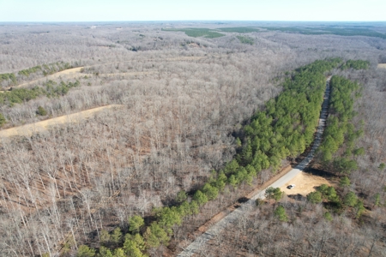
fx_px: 236
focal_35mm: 22
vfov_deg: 57.2
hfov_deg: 78.6
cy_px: 128
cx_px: 193
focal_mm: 8.38
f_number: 2.8
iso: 100
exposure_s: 1/725
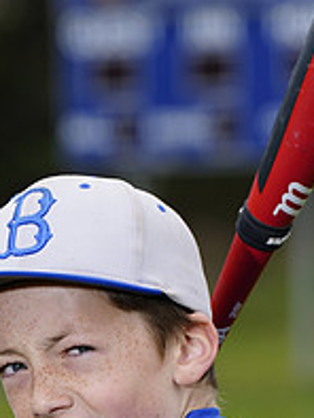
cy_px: 573
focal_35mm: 523
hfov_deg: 2.8
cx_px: 264
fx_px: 6319
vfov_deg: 3.8
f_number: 6.3
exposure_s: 1/250
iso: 100
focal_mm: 185
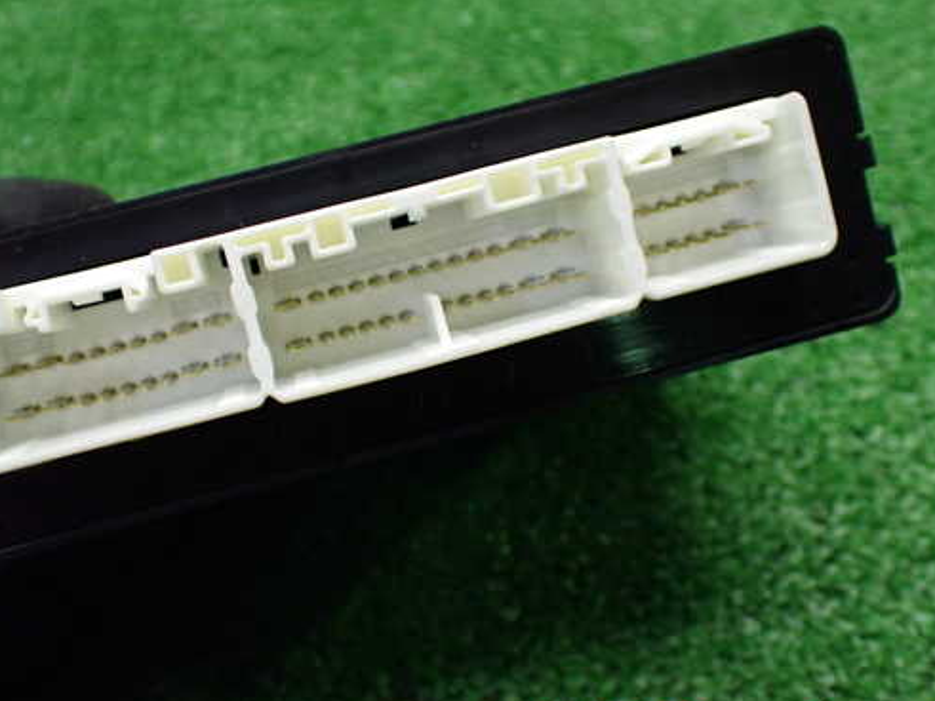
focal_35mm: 44
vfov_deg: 32.8
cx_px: 400
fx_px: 1188
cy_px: 318
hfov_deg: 42.8
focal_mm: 6.37
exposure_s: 1/160
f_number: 2.5
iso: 640
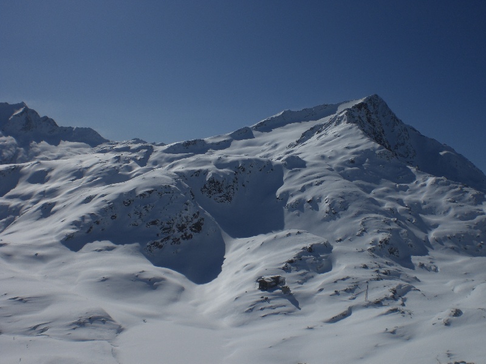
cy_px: 182
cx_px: 243
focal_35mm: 38
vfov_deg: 37.7
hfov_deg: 49.0
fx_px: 534
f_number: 4.4
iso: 50
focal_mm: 6.3
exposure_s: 1/2000
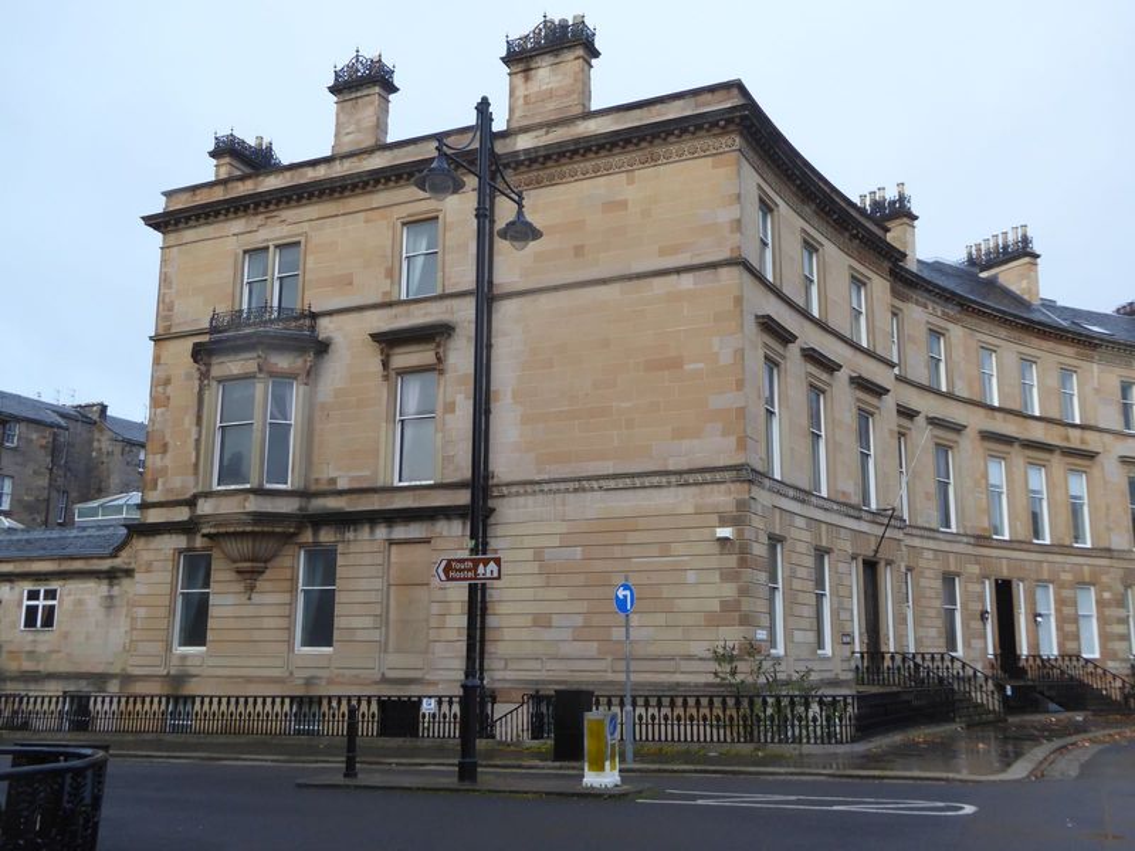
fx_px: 1180
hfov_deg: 51.4
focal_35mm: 36
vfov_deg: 39.7
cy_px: 426
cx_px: 568
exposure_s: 1/60
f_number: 3.7
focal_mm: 6.3
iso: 125
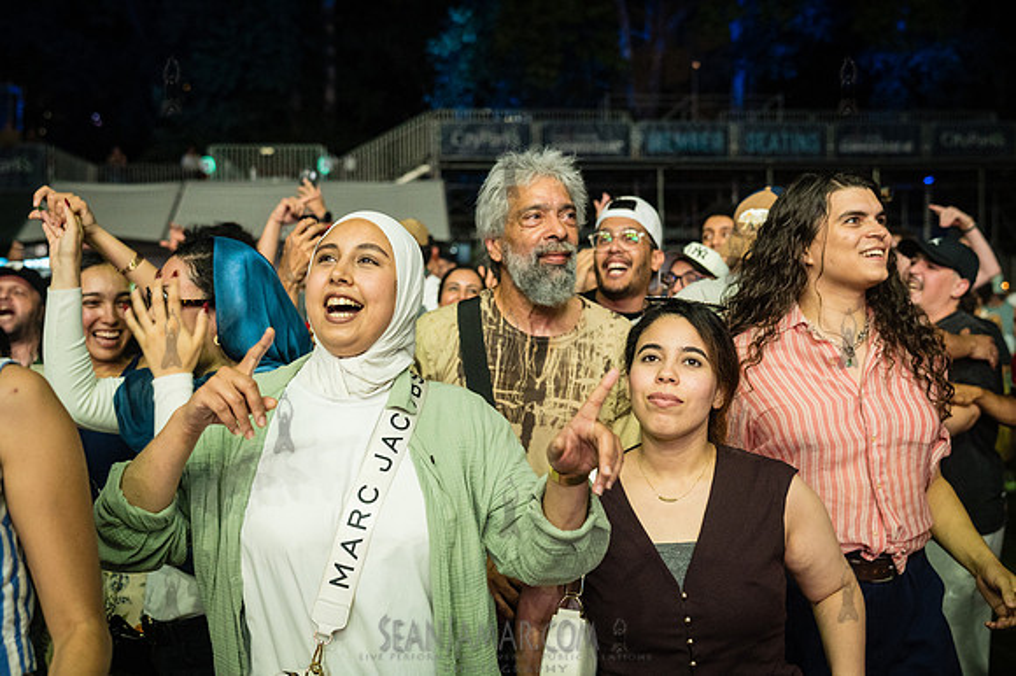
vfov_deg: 33.4
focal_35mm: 40
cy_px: 338
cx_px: 508
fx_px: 1128
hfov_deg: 48.5
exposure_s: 1/250
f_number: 3.2
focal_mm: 40
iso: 8000
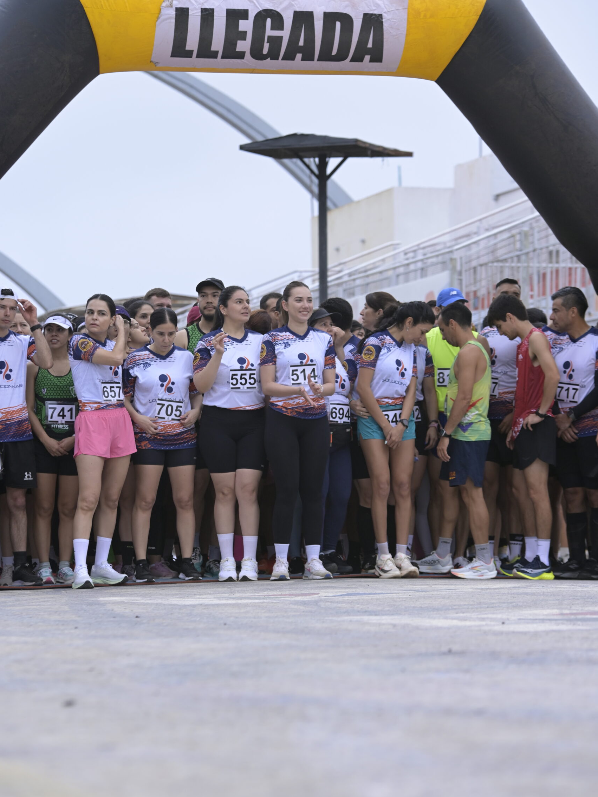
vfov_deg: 14.0
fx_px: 3248
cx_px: 299
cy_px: 404
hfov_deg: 10.5
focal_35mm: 141
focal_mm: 130
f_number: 5.6
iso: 640
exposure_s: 1/640
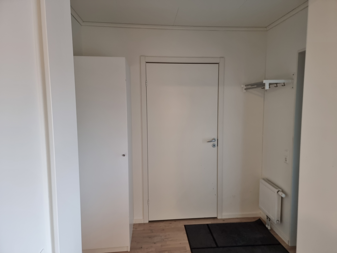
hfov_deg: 71.6
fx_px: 234
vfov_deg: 56.8
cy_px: 126
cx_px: 168
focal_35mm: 24
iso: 250
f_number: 1.8
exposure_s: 1/50
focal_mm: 6.7
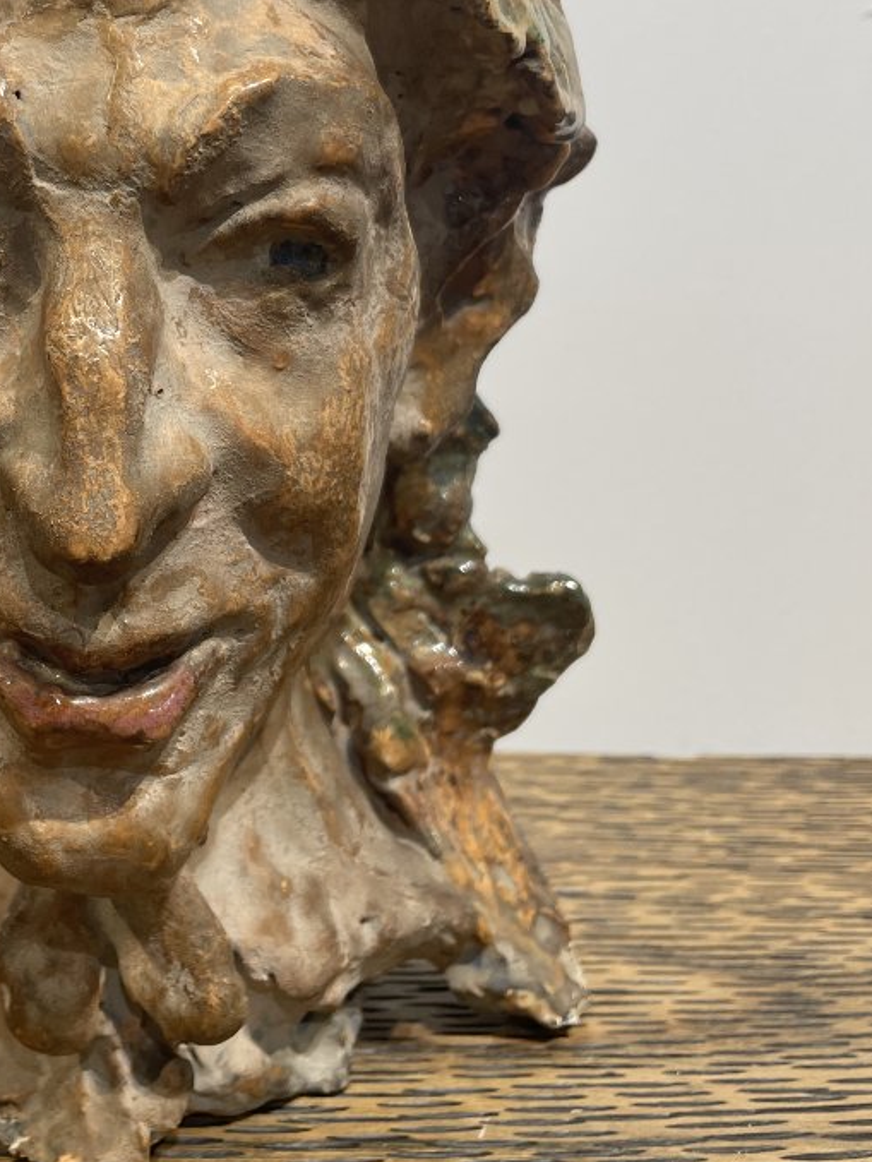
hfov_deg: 30.6
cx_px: 147
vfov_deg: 40.4
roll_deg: -1.3
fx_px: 1544
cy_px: 341
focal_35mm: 46
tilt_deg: -1.5
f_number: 1.6
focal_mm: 4.2
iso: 32
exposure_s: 1/100
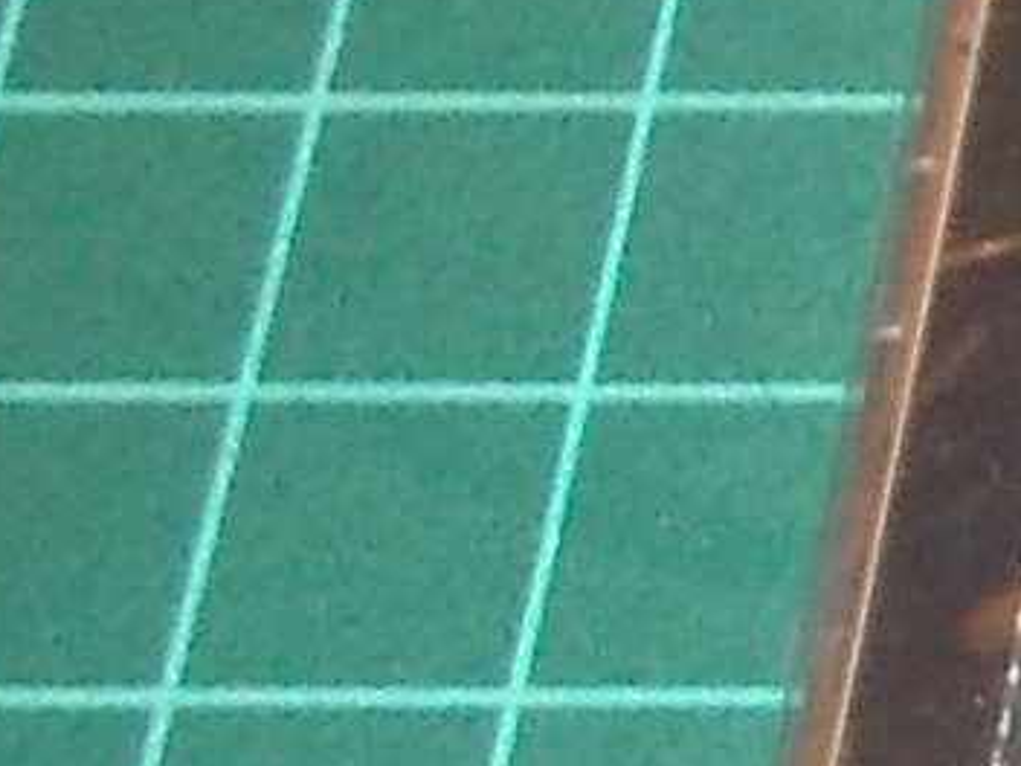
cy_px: 389
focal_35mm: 187
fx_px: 5516
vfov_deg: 7.9
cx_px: 3254
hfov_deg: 8.5
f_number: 3.3
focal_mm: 4.1
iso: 200
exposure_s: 1/30
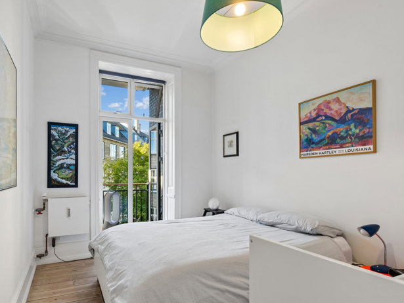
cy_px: 173
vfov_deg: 65.6
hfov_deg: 81.1
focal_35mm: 20
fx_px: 233
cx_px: 168
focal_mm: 16
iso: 160
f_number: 10
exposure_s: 1/8
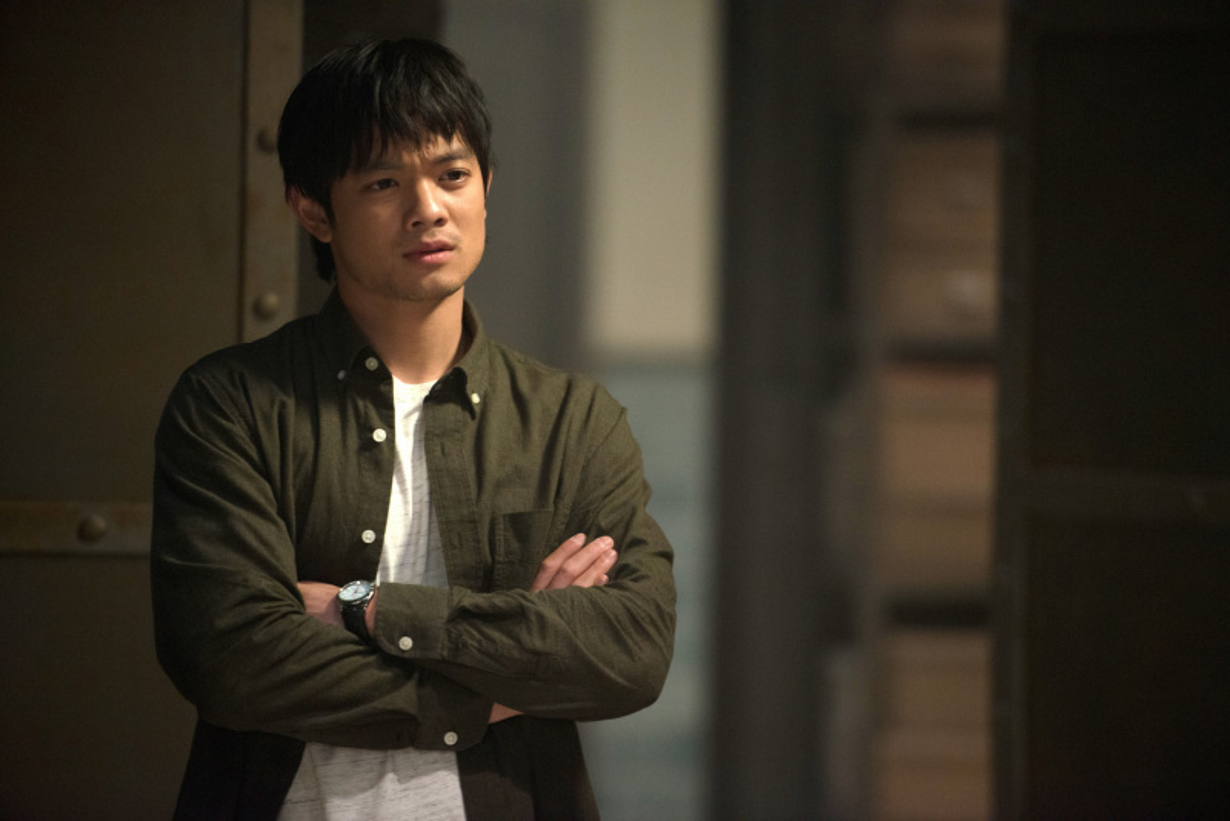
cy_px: 410
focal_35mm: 200
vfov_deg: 6.9
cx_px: 615
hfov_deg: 10.3
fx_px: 6835
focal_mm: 200
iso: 2000
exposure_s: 1/80
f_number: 2.8
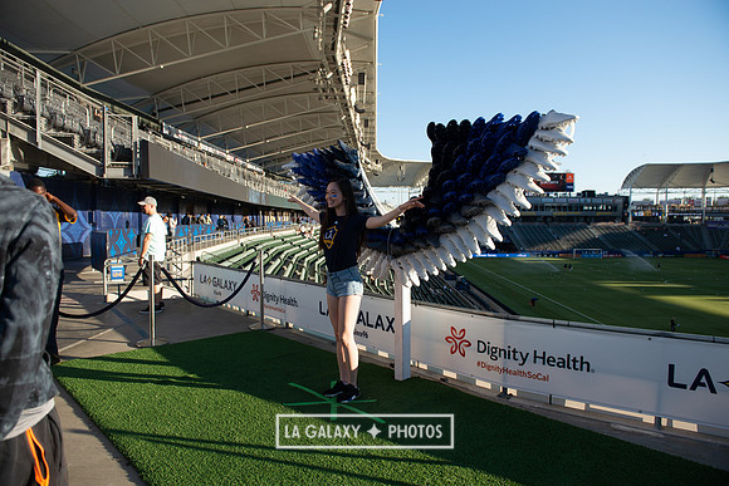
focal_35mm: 24
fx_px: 486
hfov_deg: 73.7
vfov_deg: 53.2
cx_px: 364
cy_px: 243
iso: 200
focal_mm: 24
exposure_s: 1/800
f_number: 4.5
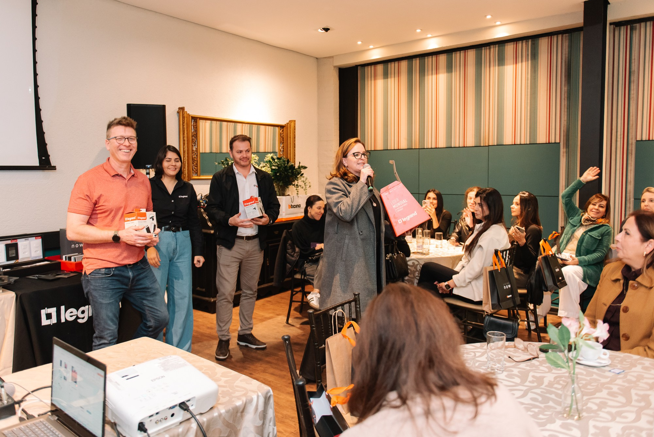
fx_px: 513
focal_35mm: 28
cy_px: 200
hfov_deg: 64.9
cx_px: 299
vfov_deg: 46.1
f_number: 2.8
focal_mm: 26
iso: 2500
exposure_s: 1/125
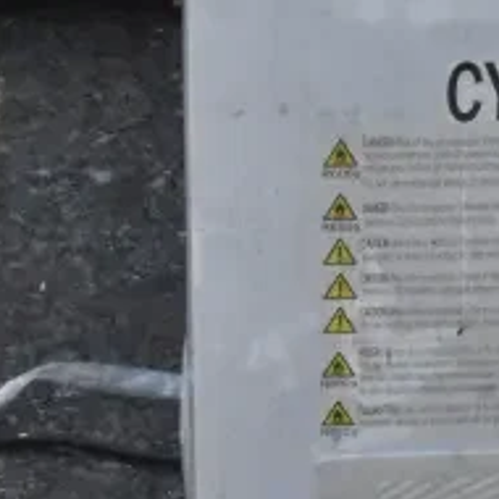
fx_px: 2805
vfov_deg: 9.9
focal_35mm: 172
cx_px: 628
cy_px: -188
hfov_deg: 10.0
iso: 6400
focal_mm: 28
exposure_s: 1/2000
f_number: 22
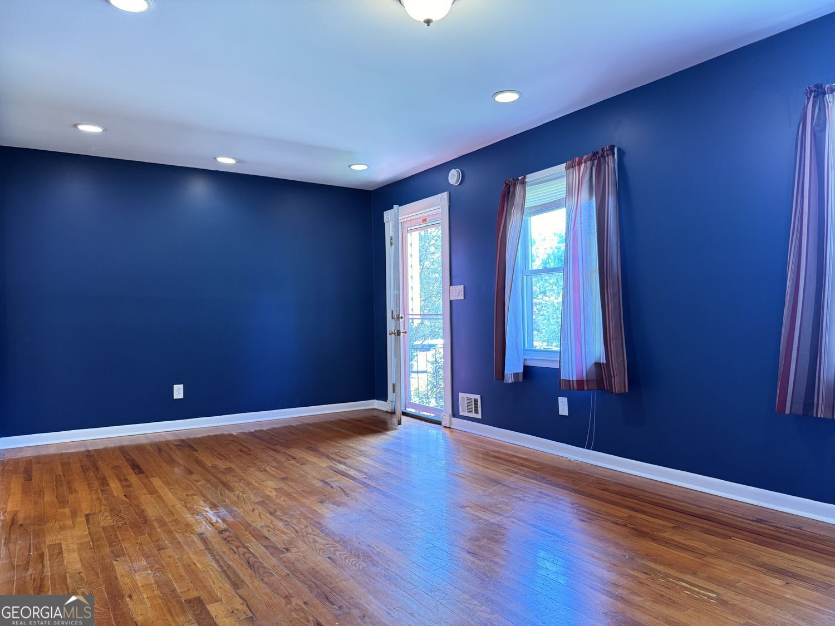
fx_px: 579
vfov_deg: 56.8
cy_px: 313
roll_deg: +0.9
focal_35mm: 24
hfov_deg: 71.6
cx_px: 418
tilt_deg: +1.3
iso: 200
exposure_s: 1/60
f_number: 1.78
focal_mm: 6.76
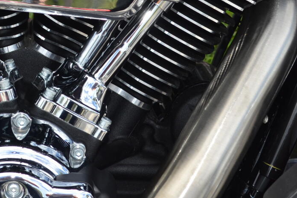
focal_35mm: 112
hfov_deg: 18.0
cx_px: 27
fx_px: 924
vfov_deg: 12.2
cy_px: 59
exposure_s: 1/200
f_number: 6.3
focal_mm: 26
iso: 100
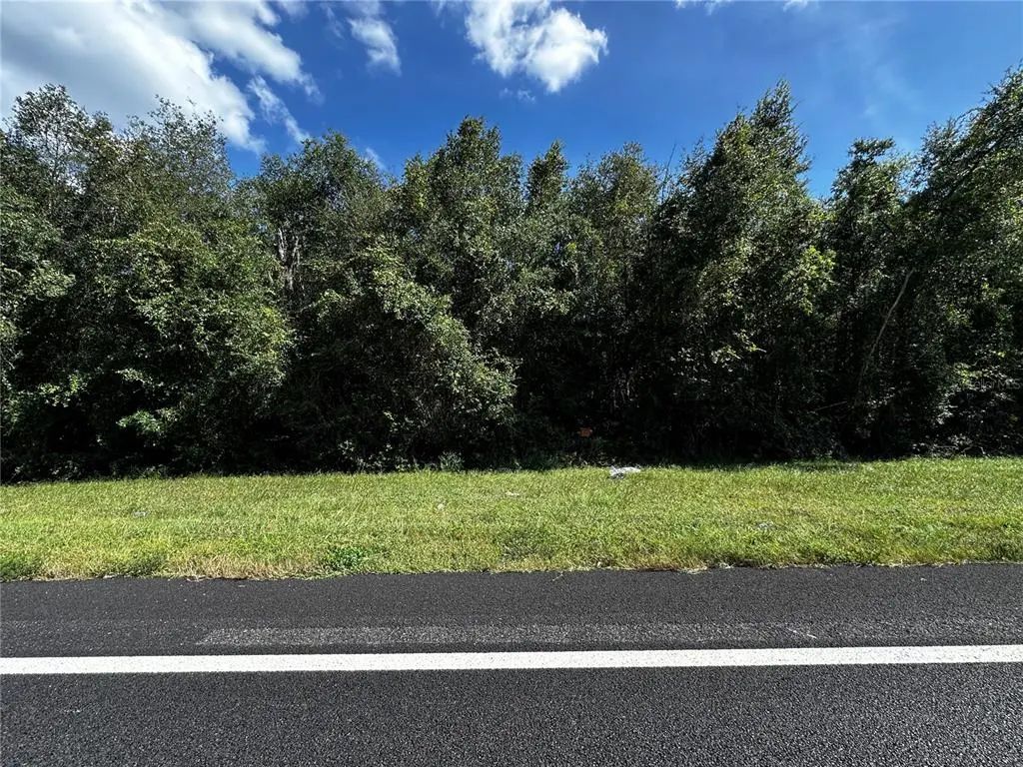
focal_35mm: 14
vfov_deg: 85.7
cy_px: 384
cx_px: 512
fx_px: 414
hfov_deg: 102.1
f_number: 2.2
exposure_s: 1/430
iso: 40
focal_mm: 2.22
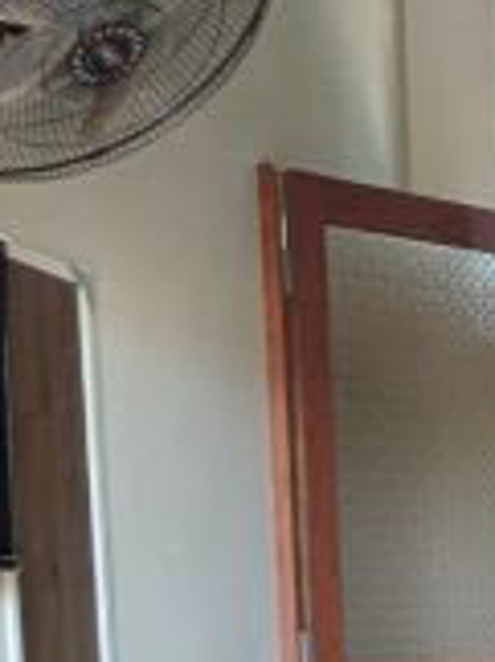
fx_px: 1988
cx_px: 949
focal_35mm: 104
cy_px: 805
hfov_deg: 12.7
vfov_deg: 17.9
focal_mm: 1.85
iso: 194
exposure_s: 1/23.8
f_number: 2.2
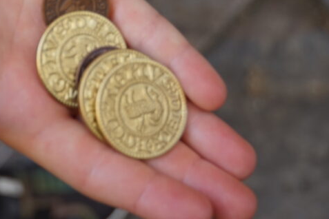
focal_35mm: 116
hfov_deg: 17.4
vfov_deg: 11.7
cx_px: 45
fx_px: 1060
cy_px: 2
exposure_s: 1/160
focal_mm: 36
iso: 160
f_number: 4.5
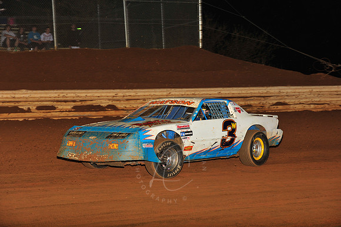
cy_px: 114
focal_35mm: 105
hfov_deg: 19.5
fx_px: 994
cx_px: 170
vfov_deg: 13.0
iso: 800
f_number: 6.3
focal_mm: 105
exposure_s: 1/320
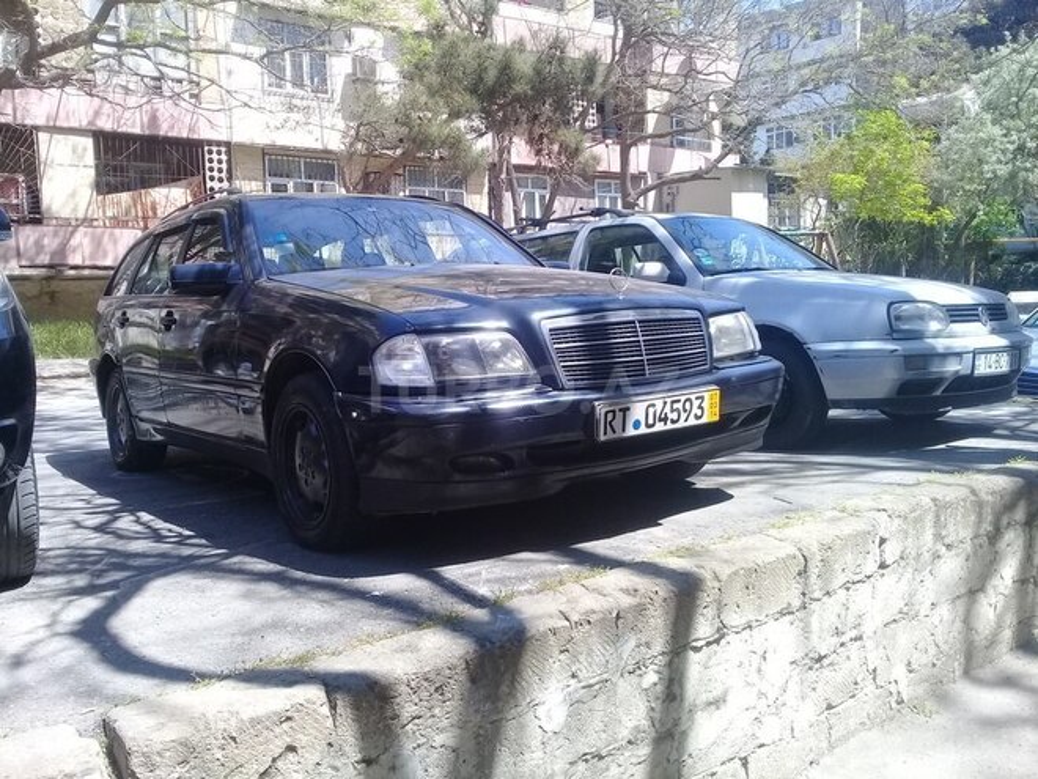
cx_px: 519
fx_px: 930
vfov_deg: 45.4
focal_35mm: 31
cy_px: 390
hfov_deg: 58.4
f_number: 2.2
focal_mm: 3.3
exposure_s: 1/396
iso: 50
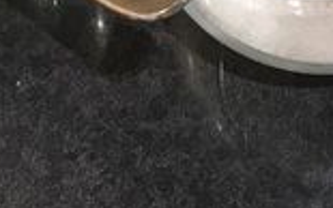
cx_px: 325
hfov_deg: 13.2
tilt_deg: -49.9
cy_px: -428
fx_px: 1416
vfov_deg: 7.4
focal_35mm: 156
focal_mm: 3.99
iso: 40
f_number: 1.8
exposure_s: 1/25
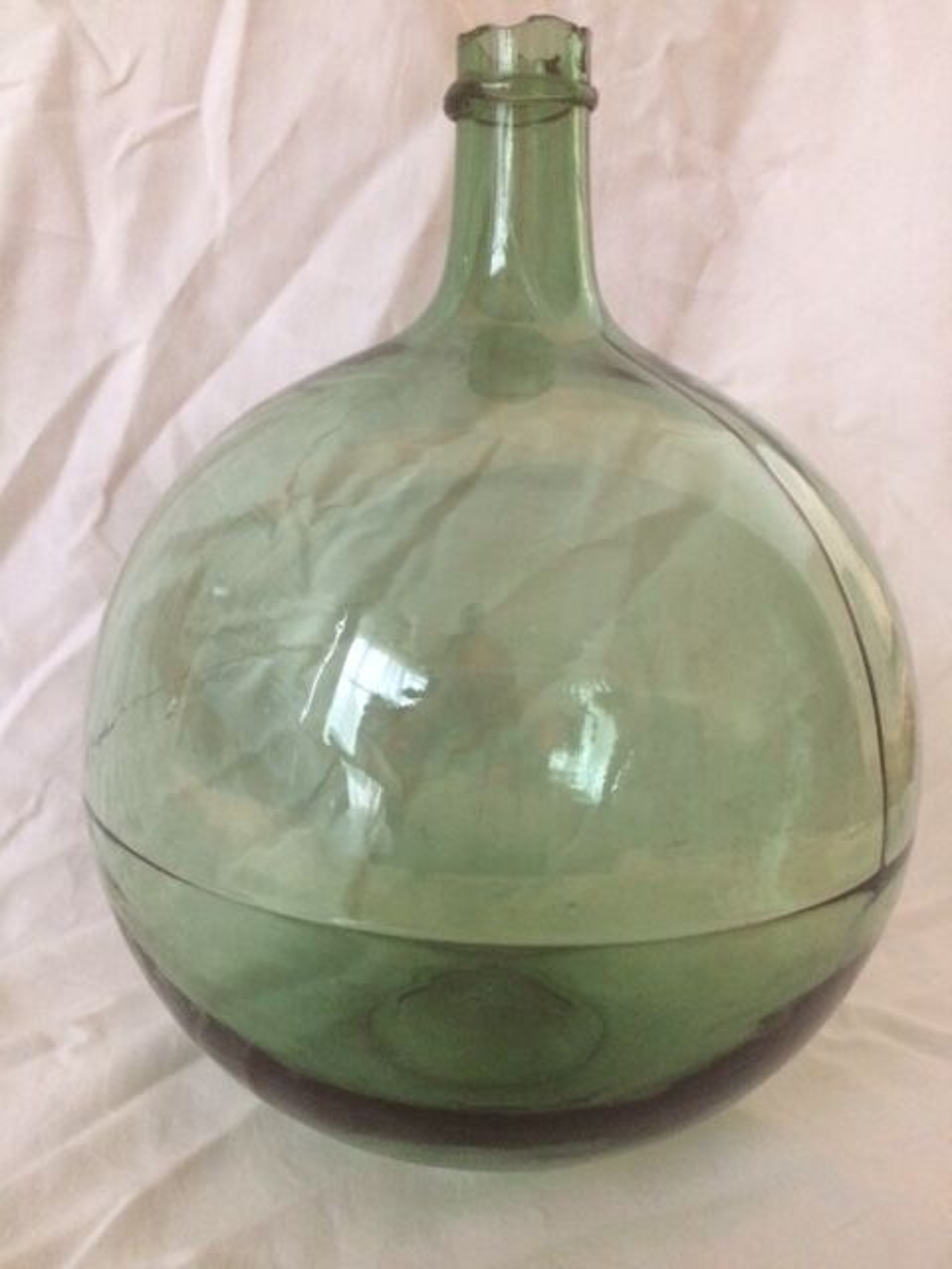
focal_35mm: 29
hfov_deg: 48.2
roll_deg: -0.2
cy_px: 634
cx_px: 476
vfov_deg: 61.7
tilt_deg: -16.9
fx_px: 1063
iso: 320
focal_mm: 4.15
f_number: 2.2
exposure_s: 1/25
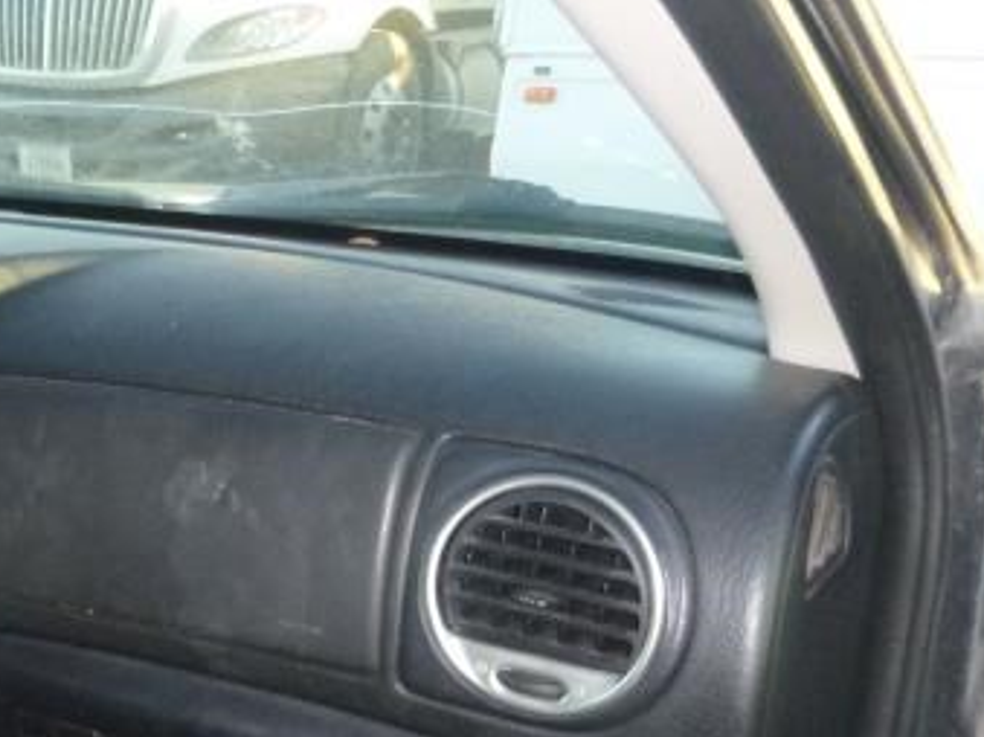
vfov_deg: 24.6
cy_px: 543
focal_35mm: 59
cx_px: 46
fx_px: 1677
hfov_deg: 30.8
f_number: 3.9
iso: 400
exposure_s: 1/60
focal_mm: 4.5
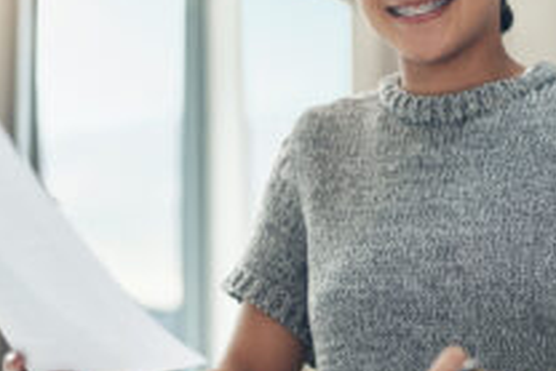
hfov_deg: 21.2
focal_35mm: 96
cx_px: 334
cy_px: 127
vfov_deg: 14.3
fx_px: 1484
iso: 320
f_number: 2.2
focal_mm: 50
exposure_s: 1/500
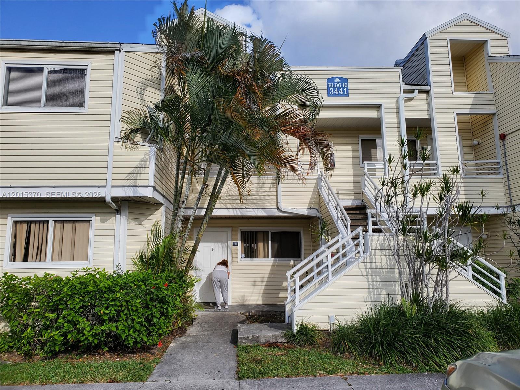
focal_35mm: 26
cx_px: 260
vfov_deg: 53.1
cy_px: 195
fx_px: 391
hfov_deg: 67.3
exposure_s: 1/1222
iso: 50
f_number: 2.4
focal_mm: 4.3
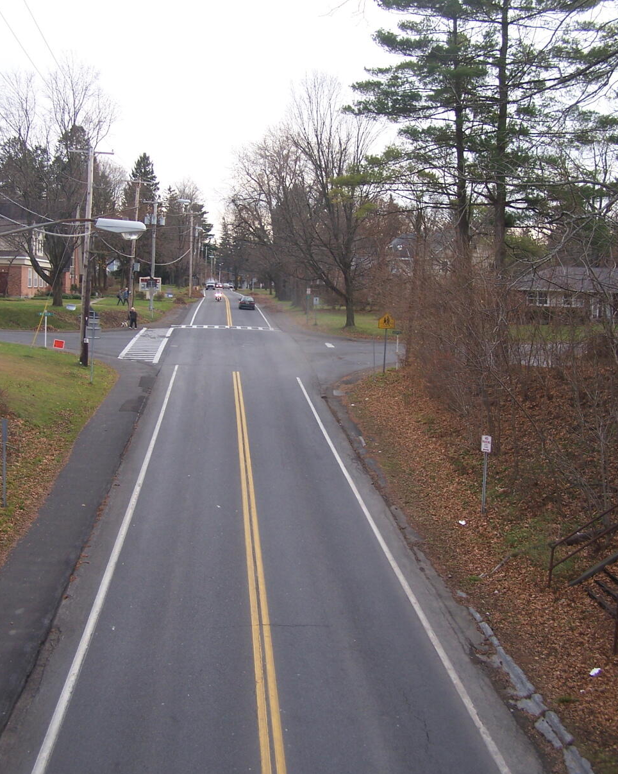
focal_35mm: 42
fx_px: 961
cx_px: 306
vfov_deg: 43.8
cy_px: 347
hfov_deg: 35.7
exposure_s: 1/200
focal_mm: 6.3
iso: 80
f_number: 2.8
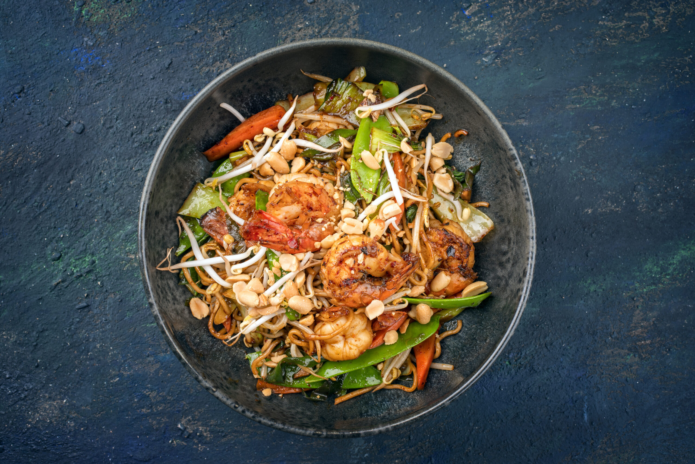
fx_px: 966
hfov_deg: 39.6
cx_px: 348
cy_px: 232
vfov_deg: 27.0
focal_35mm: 50
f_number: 9
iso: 100
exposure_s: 1/200
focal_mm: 50
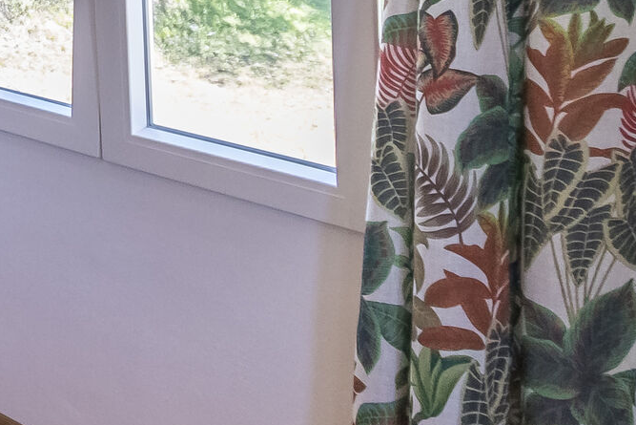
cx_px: -331
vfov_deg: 19.6
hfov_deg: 24.4
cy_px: -151
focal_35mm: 63
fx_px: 1113
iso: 800
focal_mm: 10
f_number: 4.5
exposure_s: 1/250
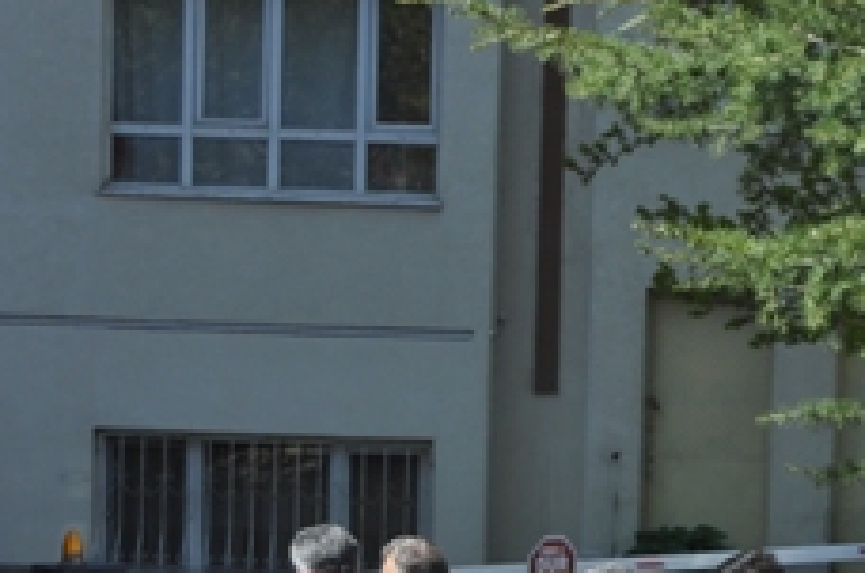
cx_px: 656
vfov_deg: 7.0
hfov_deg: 10.6
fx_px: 4652
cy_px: 719
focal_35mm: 194
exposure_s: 1/320
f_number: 9
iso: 200
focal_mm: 46
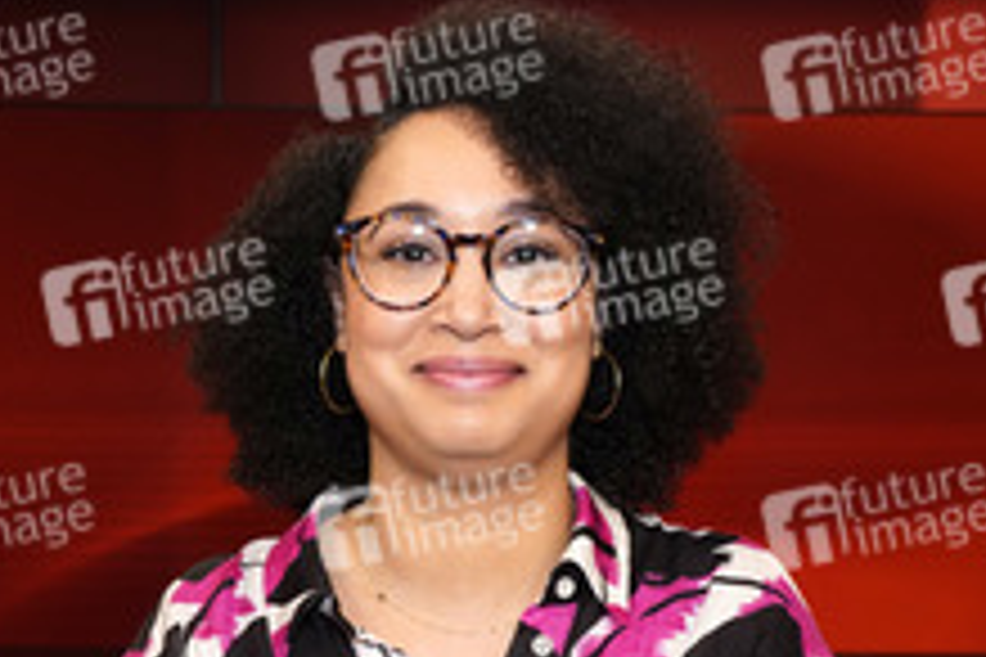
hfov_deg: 28.8
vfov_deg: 19.0
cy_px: 630
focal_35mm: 70
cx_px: 488
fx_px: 1917
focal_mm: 34
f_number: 5
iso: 1600
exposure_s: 1/160
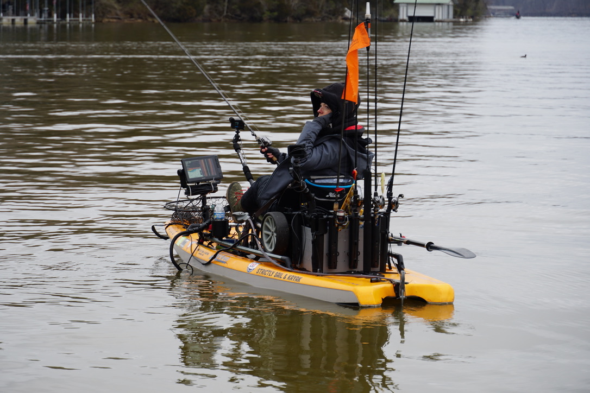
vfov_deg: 10.9
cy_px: 196
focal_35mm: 126
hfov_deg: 16.3
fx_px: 2065
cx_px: 295
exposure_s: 1/160
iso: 100
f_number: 5.6
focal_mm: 84
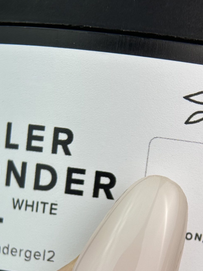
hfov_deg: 15.5
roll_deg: +1.7
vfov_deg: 20.4
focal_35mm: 95
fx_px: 743
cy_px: 217
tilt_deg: -42.2
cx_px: 126
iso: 64
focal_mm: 6.86
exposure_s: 1/1475
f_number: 1.78
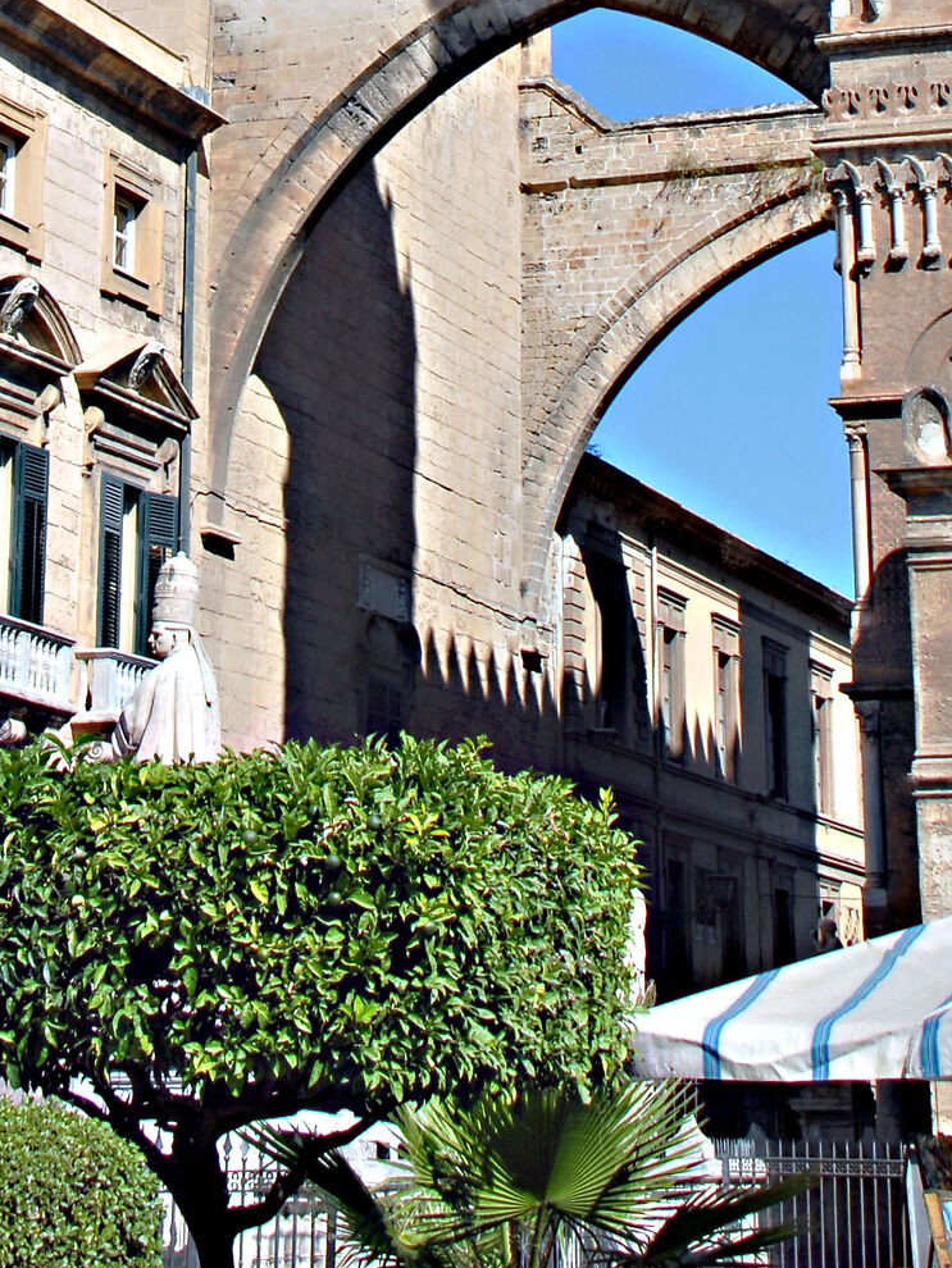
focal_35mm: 105
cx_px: 445
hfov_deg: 14.1
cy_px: -149
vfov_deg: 18.0
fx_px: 3849
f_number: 8
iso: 100
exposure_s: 1/250
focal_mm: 30
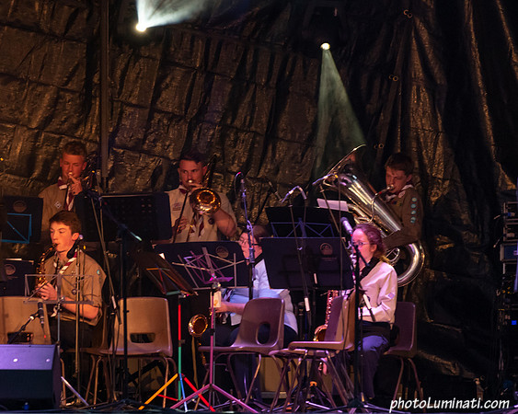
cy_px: 177
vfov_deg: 4.1
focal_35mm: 374
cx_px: 177
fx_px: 5738
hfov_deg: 5.2
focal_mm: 200
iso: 2500
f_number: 5
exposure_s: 1/125
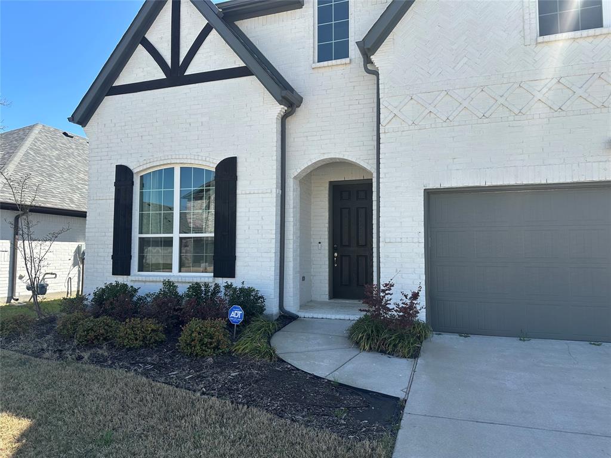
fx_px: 424
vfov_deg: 56.8
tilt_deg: +3.4
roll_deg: -0.5
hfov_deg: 71.6
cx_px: 306
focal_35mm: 24
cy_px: 229
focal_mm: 6.86
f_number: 1.78
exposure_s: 1/2410
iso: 80
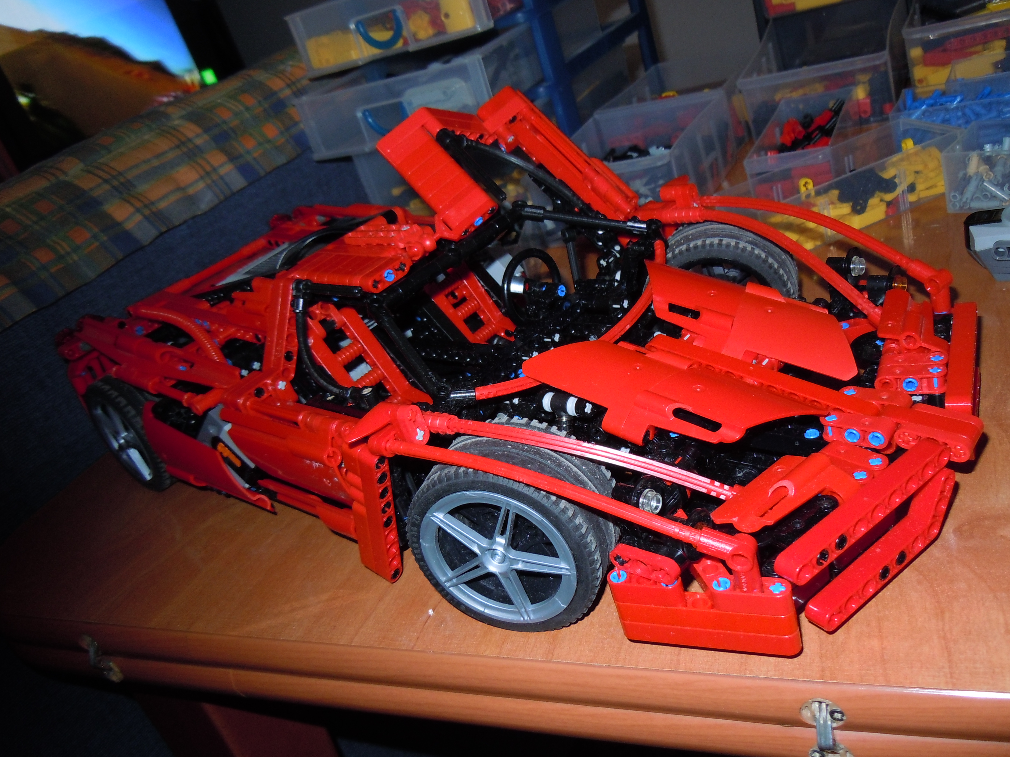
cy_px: 378
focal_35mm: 30
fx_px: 875
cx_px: 505
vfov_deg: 46.8
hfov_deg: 60.0
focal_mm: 5.4
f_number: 3.5
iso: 200
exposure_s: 1/30
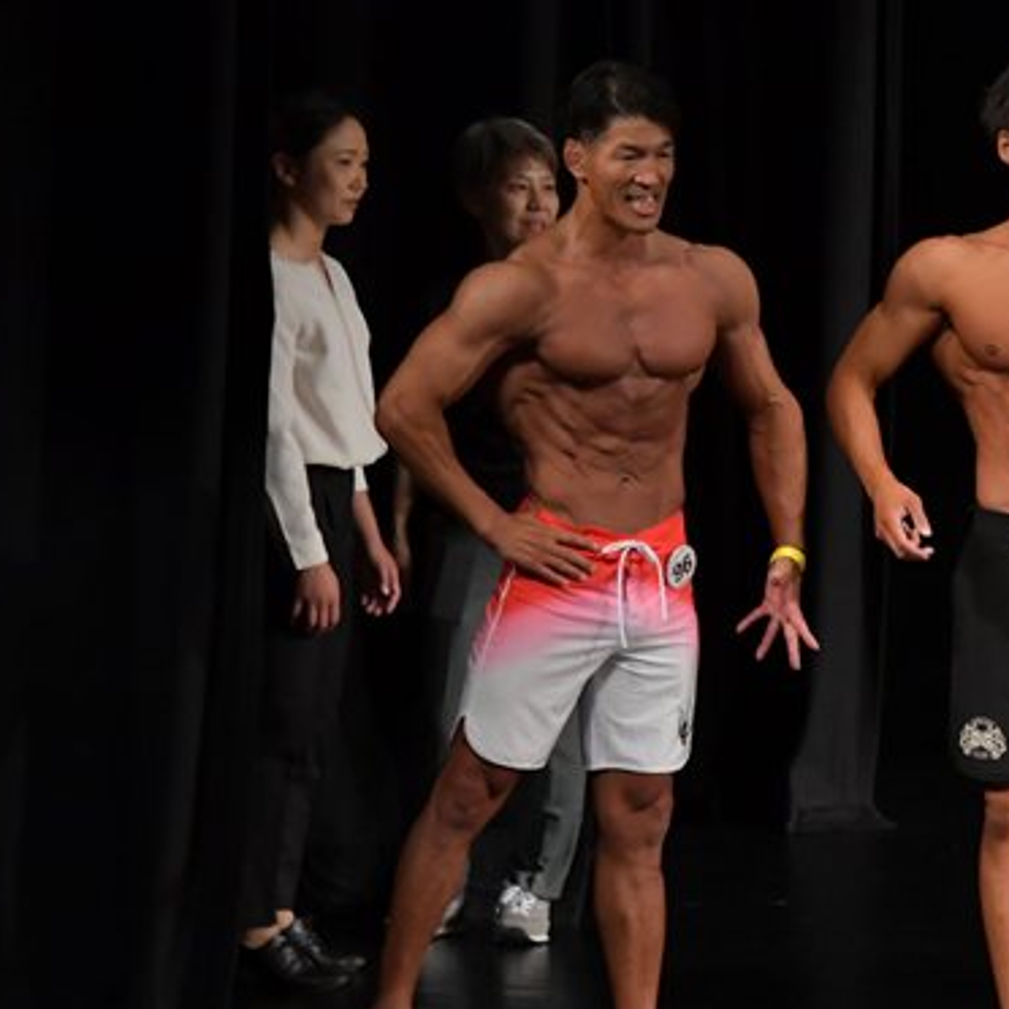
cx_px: 1016
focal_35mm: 425
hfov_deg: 4.1
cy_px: 523
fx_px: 14015
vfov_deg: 4.1
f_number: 5.6
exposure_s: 1/400
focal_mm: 160
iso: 3200
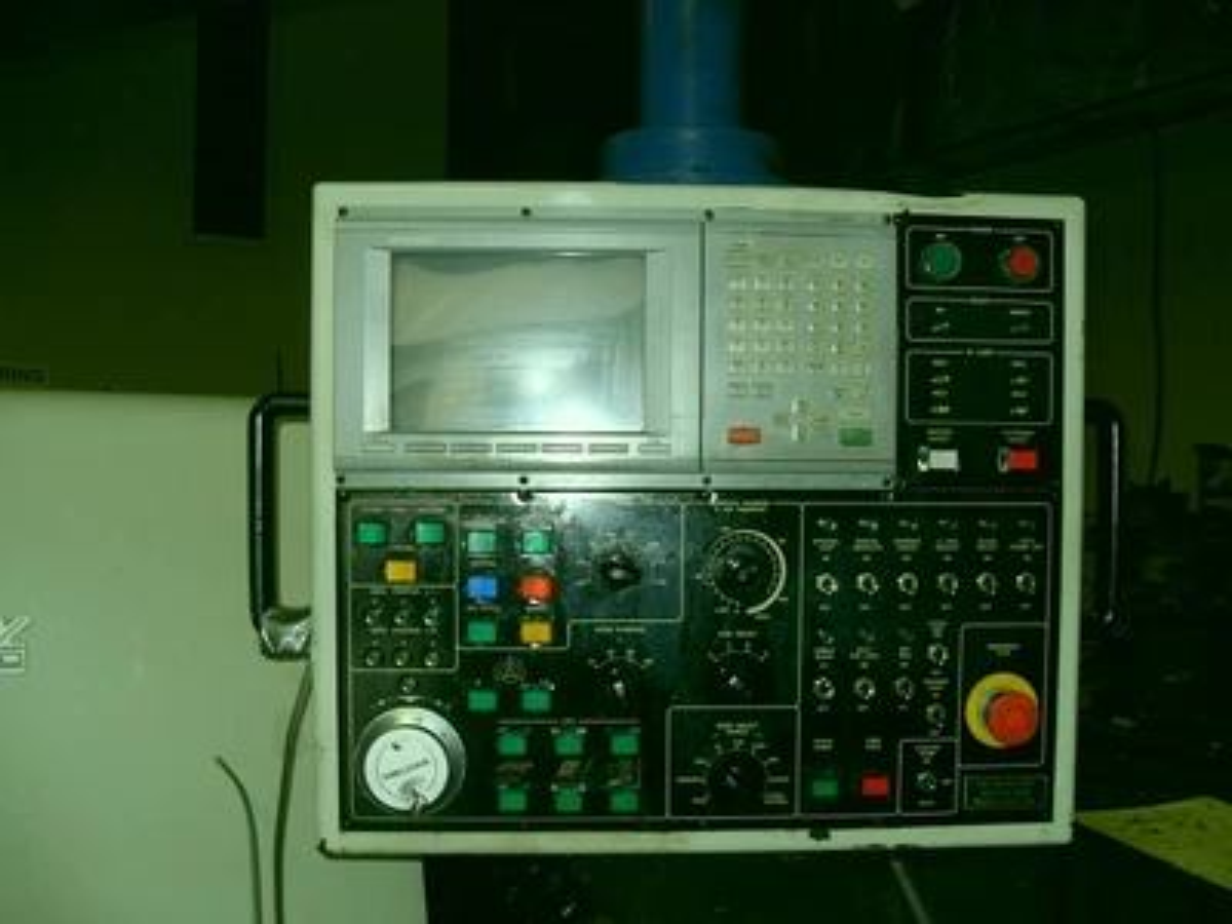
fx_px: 1210
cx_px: 616
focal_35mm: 34
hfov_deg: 54.0
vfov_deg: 41.8
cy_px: 462
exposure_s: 1/45
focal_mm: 6.3
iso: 100
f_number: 2.8
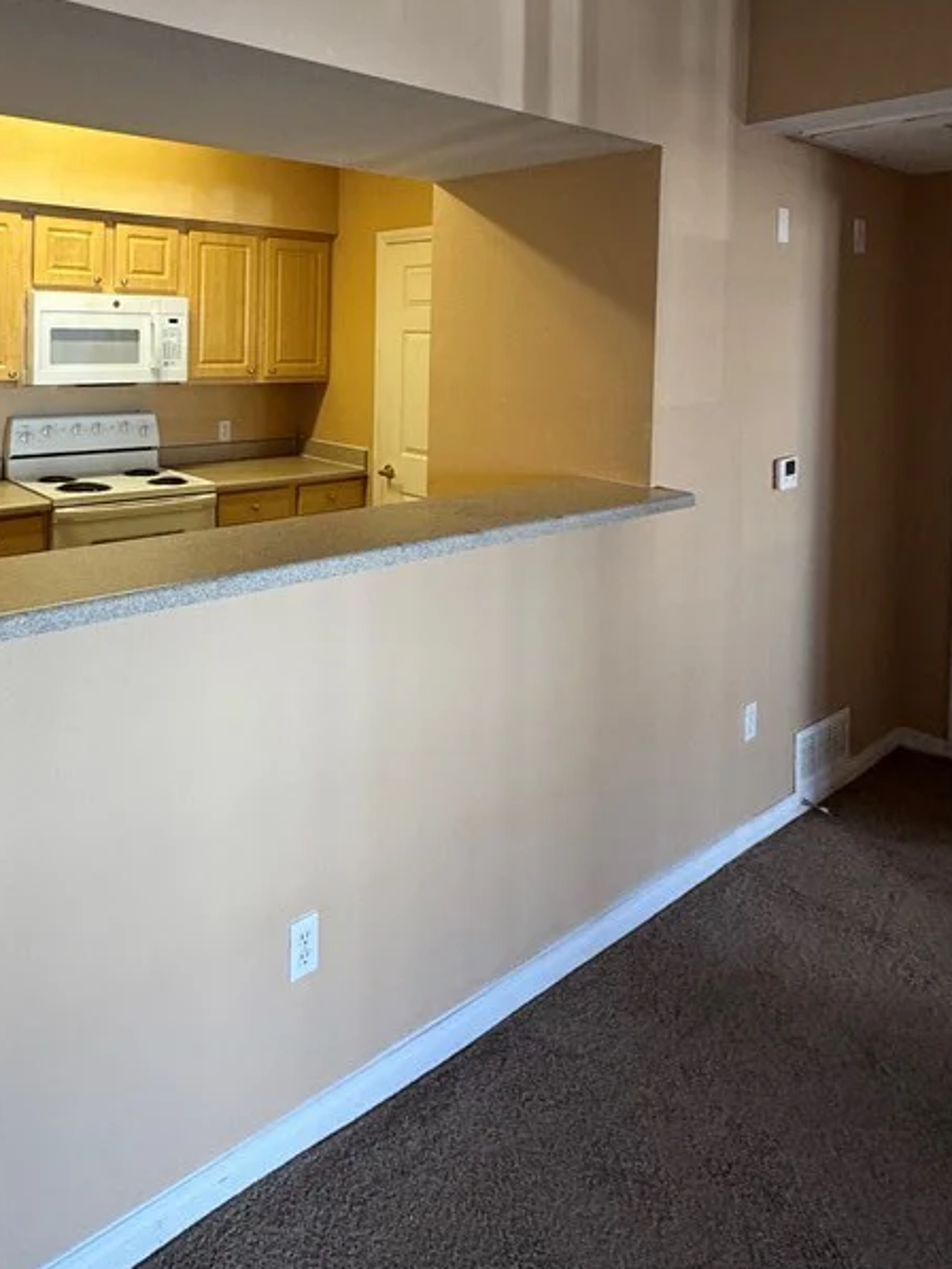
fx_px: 880
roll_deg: -0.7
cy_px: 344
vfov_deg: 67.8
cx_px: 278
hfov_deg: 55.0
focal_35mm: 24
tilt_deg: -1.6
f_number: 2.2
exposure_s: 1/60
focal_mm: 2.22
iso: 200
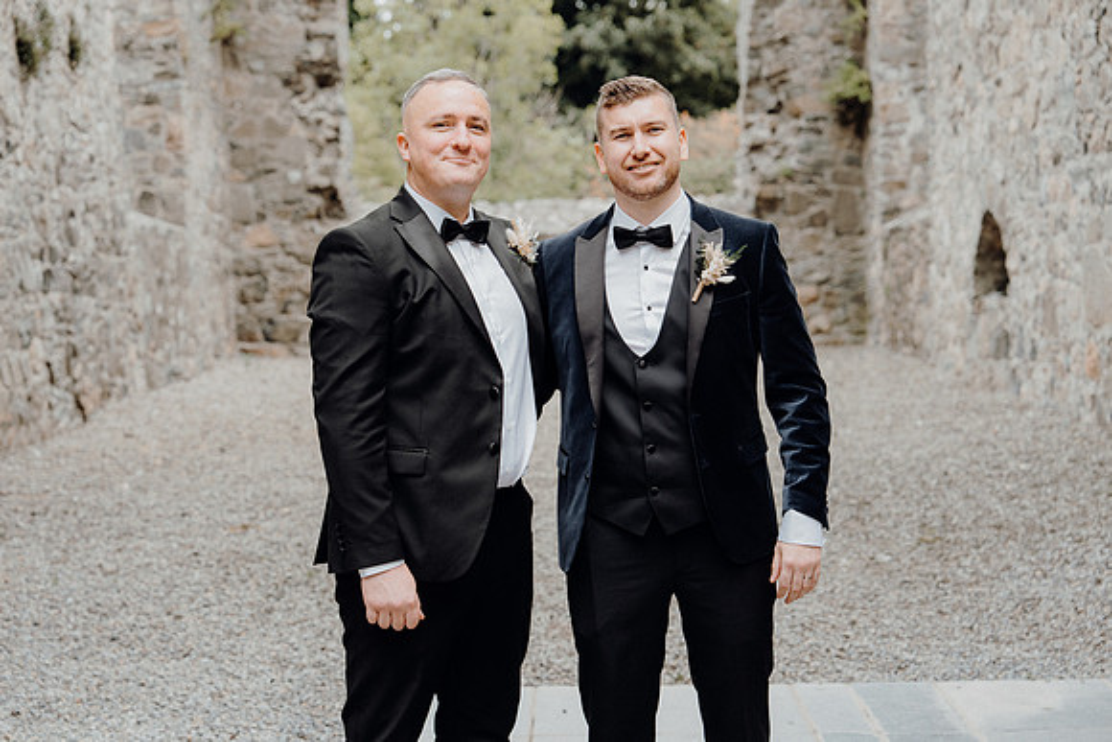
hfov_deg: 32.4
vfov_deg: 21.9
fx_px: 1915
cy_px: 371
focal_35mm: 62
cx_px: 556
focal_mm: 62
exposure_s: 1/160
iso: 160
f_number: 3.5
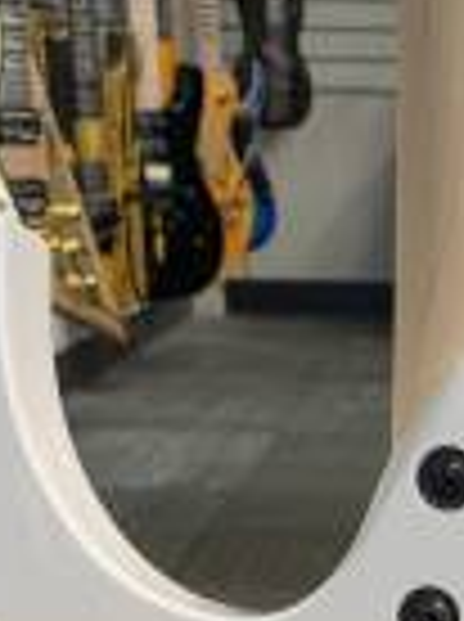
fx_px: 1757
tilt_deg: -19.6
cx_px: 527
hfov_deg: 14.6
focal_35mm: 98
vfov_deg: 18.8
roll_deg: -0.7
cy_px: 774
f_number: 1.8
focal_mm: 4.25
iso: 100
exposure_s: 1/60
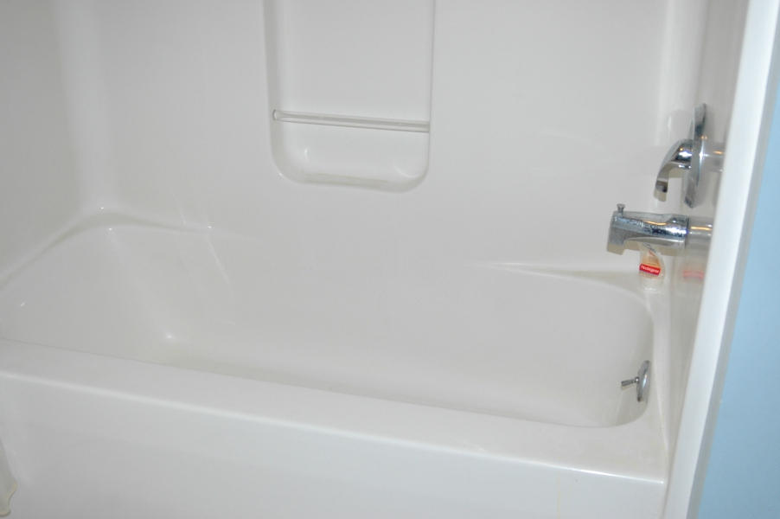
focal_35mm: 42
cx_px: 390
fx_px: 909
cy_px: 260
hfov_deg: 46.4
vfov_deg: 31.8
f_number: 4
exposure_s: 1/60
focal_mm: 28
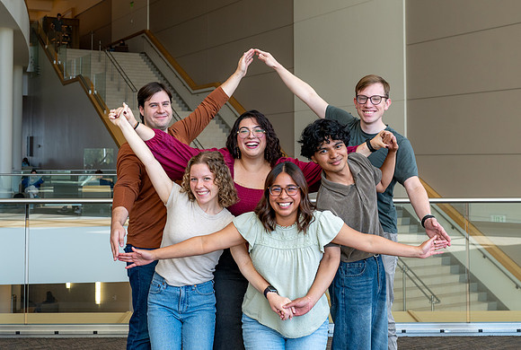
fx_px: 762
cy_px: 121
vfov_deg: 25.8
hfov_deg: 37.7
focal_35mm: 53
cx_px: 263
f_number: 5.6
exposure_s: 1/200
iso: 400
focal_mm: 36
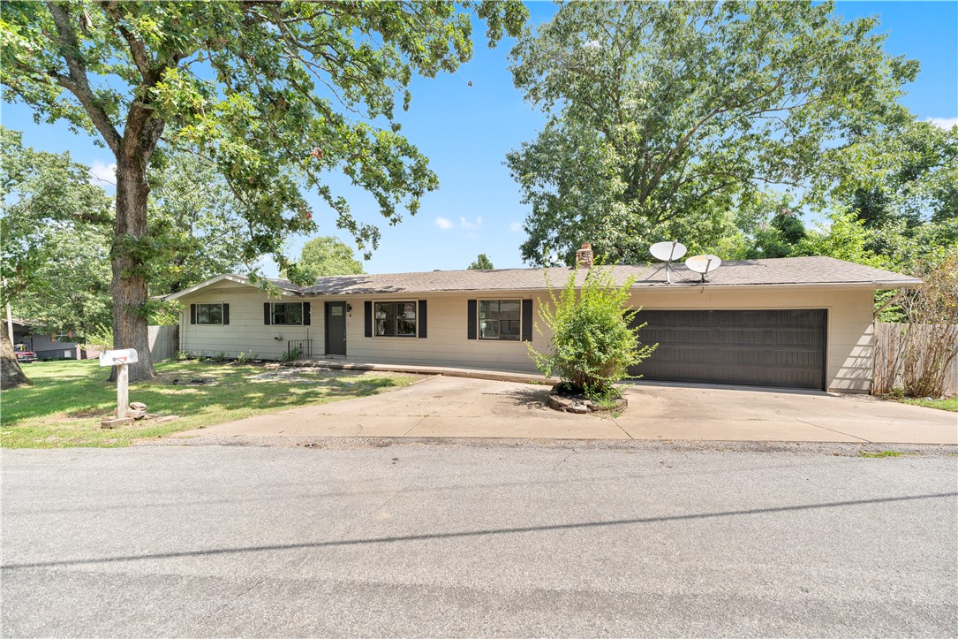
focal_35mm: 15
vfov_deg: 78.8
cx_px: 479
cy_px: 320
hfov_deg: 101.9
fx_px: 388
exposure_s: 1/800
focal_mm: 14.6
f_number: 2.8
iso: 250
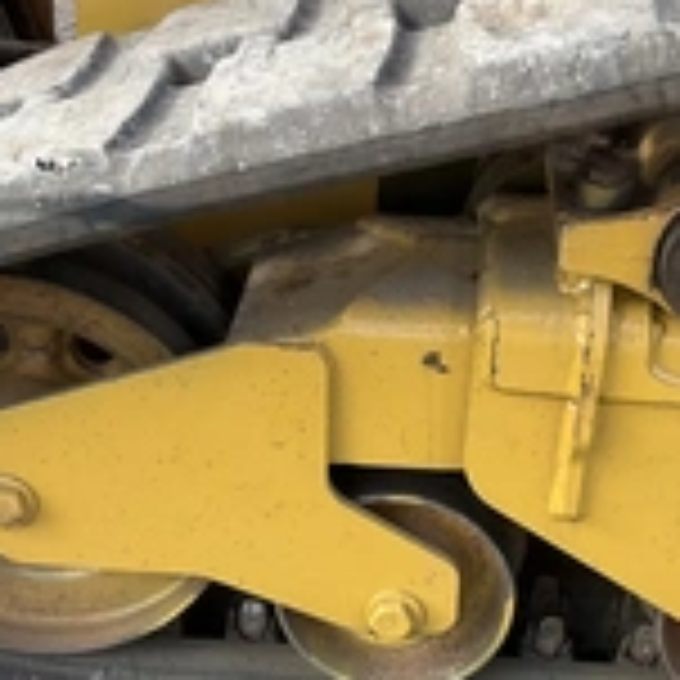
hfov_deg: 25.2
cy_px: 527
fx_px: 1511
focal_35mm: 68
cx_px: 446
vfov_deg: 25.0
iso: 25
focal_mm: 3
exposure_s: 1/329
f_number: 1.8
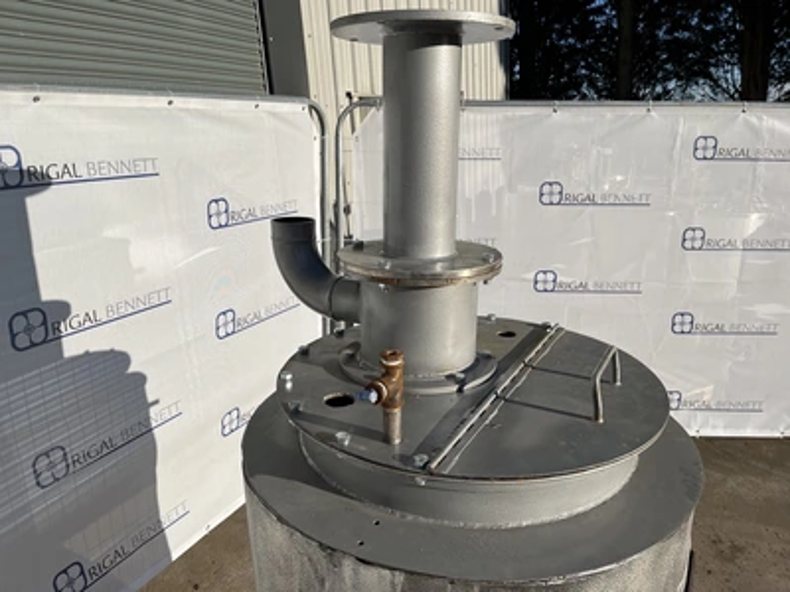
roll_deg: +4.1
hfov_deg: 67.3
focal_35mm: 26
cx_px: 395
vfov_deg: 53.1
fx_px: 593
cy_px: 296
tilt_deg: -16.3
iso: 50
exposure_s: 1/5556
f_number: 1.6
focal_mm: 5.1
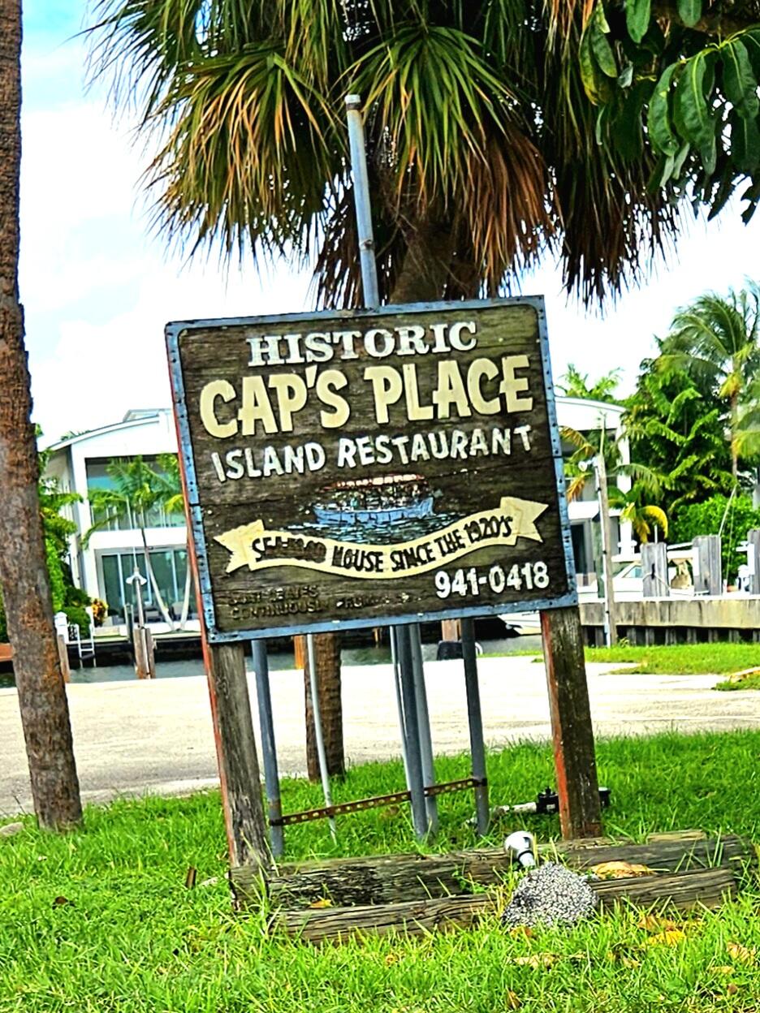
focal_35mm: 23
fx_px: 673
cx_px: 380
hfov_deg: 58.9
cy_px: 506
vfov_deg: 73.9
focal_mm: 5.4
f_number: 1.8
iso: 25
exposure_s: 1/2000
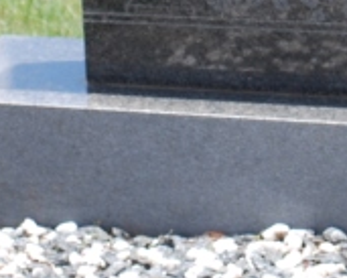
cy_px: -320
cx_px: 333
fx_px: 3987
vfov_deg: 3.9
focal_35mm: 388
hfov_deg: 5.0
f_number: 7.1
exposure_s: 1/200
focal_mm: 46
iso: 100
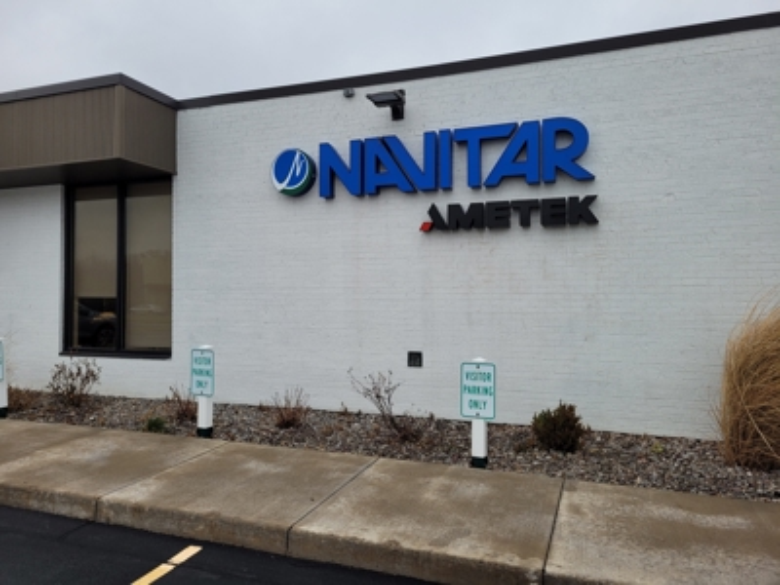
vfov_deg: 53.1
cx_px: 390
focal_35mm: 26
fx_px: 586
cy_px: 292
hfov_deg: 67.3
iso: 40
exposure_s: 1/176
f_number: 1.8
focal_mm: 5.4
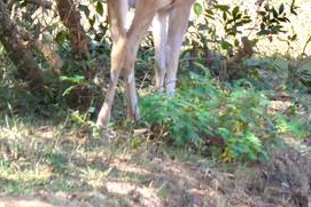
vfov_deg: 1.8
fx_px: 6733
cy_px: -51
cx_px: 126
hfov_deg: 2.6
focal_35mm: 779
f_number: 5.7
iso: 200
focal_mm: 50.5
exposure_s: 1/100
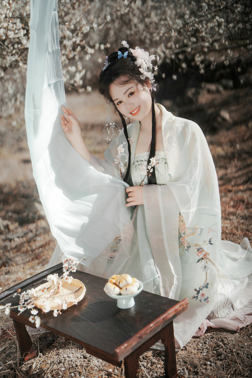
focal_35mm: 50
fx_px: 525
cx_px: 126
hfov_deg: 27.0
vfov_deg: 39.6
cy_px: 189
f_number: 1.4
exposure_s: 1/8000
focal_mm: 50
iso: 100
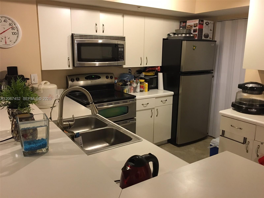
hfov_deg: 61.7
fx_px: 221
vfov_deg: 48.2
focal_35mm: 29
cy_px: 99
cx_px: 132
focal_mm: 4.15
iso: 80
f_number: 2.2
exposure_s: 1/15
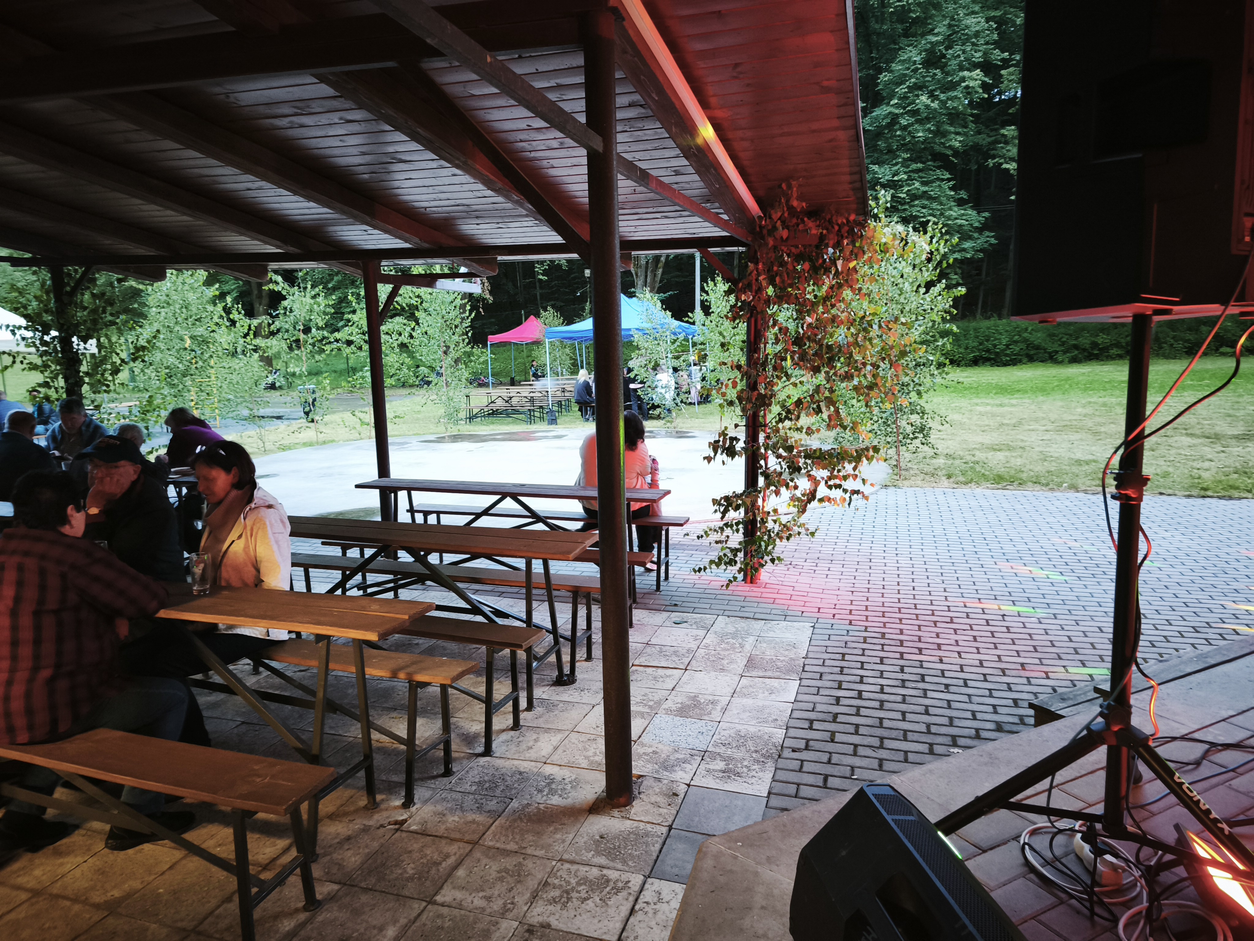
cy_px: 470
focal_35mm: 23
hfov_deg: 73.9
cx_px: 627
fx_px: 833
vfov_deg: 58.9
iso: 1250
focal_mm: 5.35
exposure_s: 1/33.3
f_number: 1.7
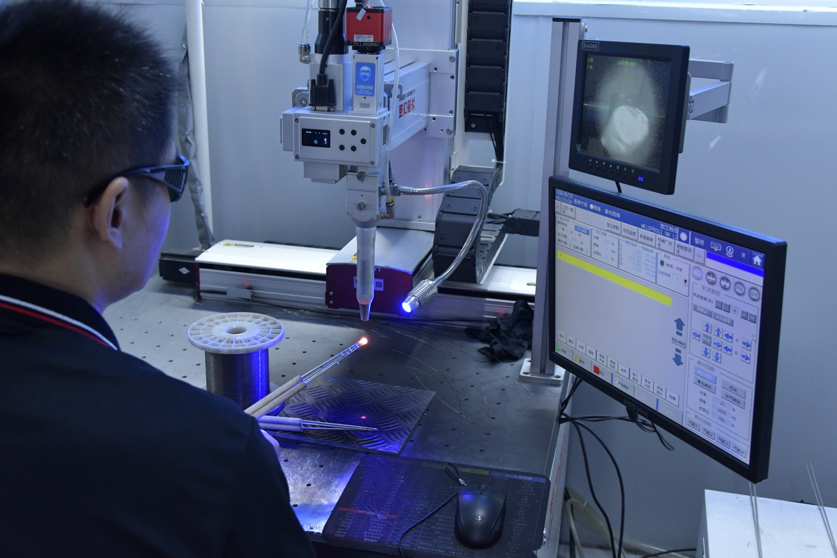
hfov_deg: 49.6
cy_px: 279
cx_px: 418
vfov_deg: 34.2
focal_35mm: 39
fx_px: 907
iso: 2200
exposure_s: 1/200
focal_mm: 26
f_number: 5.6
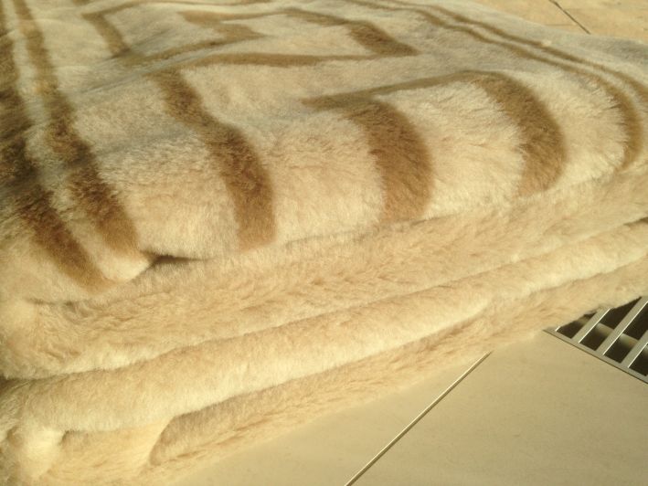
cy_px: 243
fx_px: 618
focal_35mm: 33
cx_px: 324
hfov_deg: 55.3
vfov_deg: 43.0
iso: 50
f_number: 2.4
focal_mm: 4.13
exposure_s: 1/1290
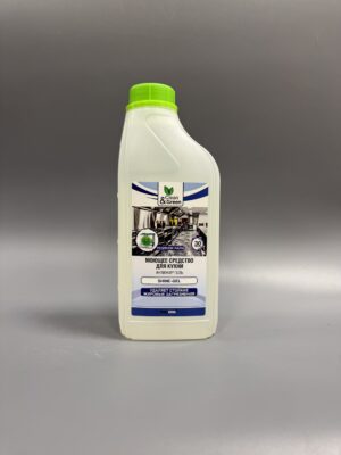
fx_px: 315
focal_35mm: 24
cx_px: 170
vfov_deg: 71.6
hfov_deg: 56.8
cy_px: 228
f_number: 1.78
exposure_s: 1/50
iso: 125
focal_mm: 6.76
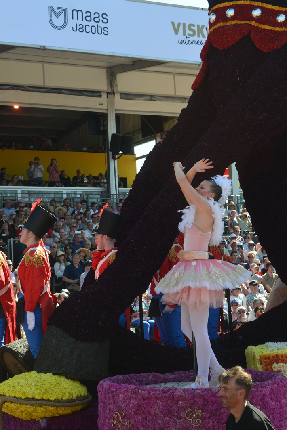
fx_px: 945
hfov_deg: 17.3
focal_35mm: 79
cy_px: 214
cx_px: 142
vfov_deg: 25.7
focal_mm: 52
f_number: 9
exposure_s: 1/125
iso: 400
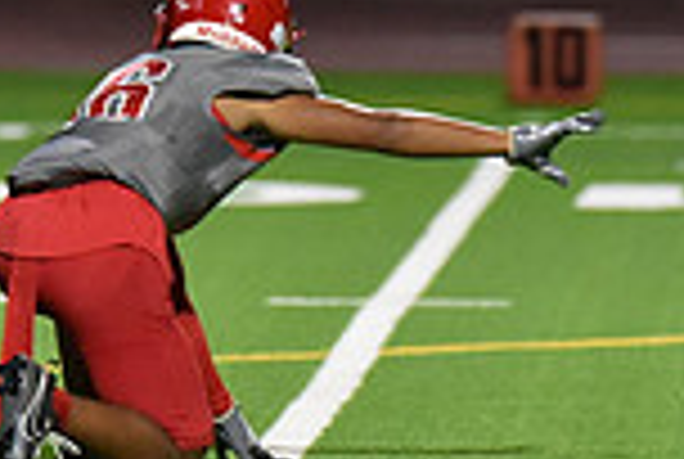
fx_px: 14506
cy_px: 92
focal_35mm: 762
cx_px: 279
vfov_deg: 1.8
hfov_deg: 2.7
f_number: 2.8
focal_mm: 200
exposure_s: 1/1000
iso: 7200
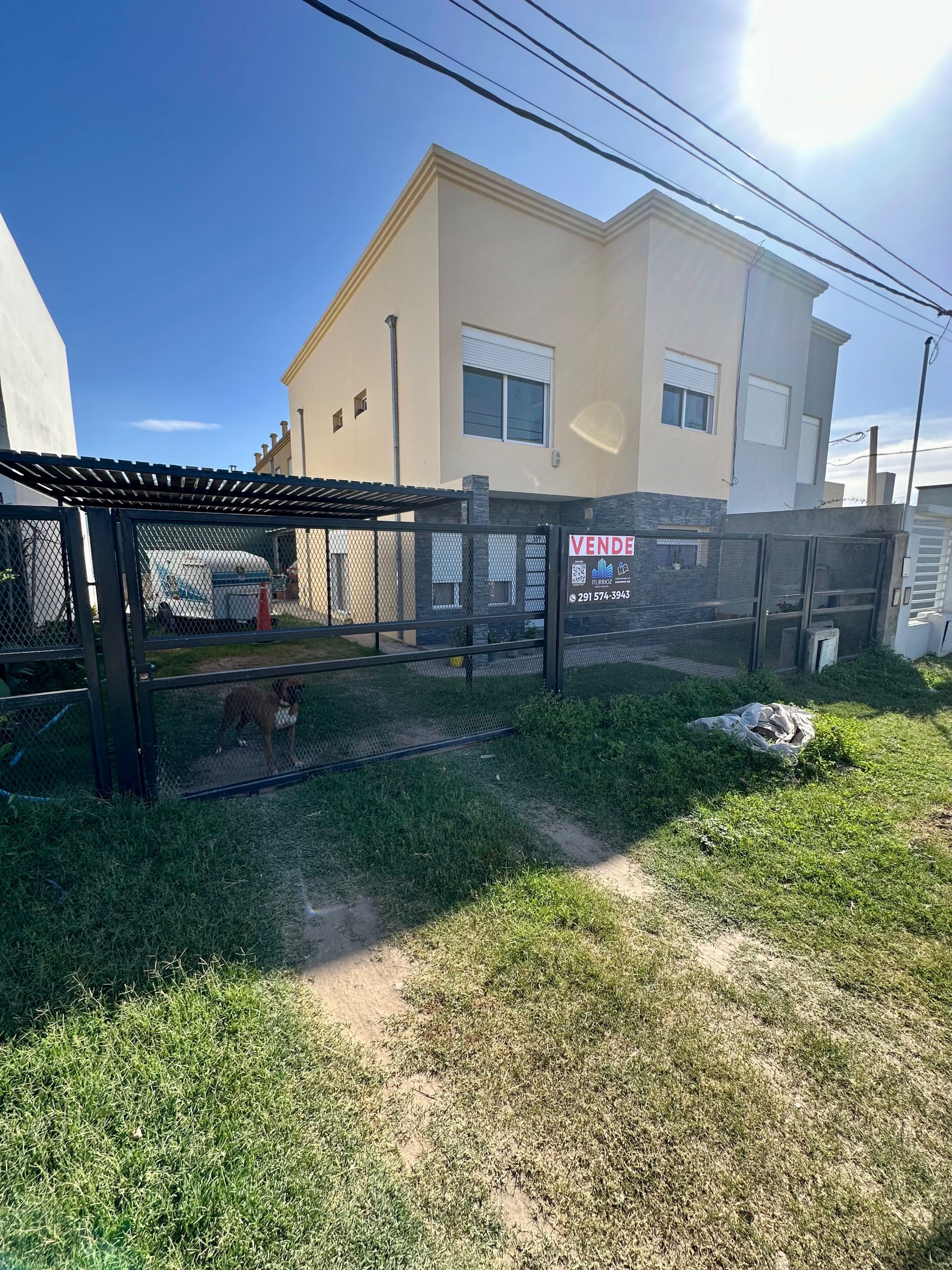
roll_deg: -1.0
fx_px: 513
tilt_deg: -8.3
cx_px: 476
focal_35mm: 14
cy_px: 635
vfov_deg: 102.1
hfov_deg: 85.7
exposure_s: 1/759
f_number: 2.2
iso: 40
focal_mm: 2.22
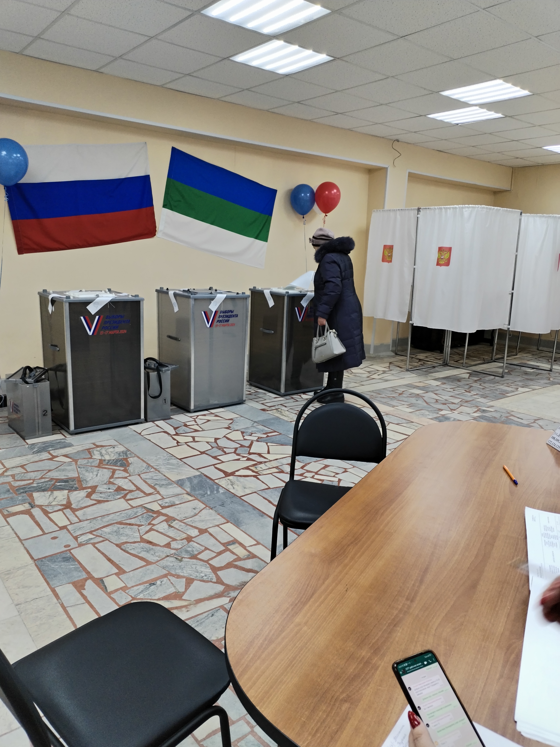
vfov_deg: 61.7
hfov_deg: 48.2
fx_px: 626
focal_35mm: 29
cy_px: 374
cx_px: 280
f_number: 1.8
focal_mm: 4.75
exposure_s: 1/50
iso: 169
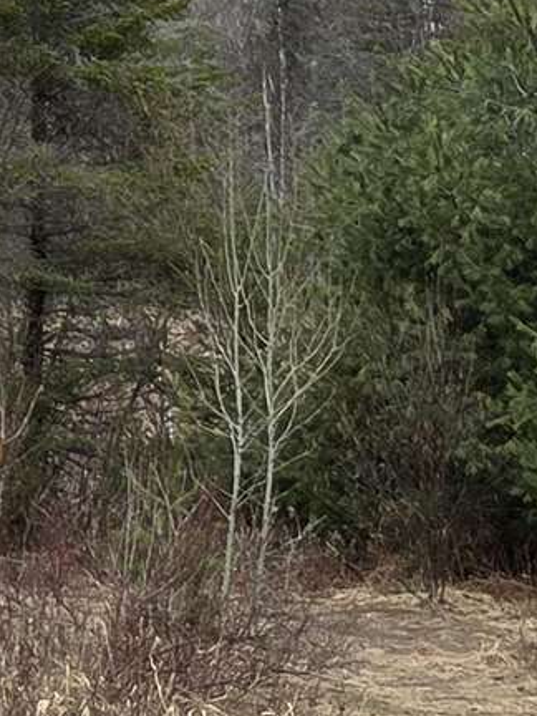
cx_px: 570
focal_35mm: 368
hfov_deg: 4.0
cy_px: 915
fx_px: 7612
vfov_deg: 5.4
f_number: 2.4
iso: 25
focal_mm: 7
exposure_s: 1/458
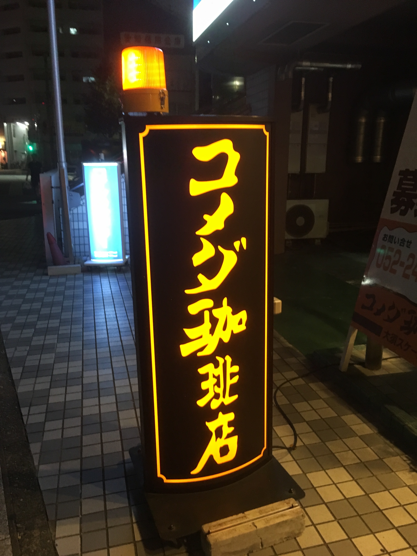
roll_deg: +0.0
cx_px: 208
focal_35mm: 29
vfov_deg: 61.7
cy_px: 278
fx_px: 466
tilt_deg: -13.0
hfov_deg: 48.2
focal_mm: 4.15
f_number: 2.2
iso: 200
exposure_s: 1/15
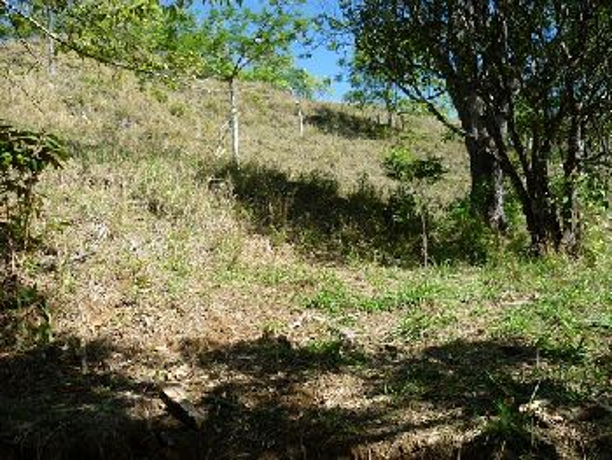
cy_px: 230
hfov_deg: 58.3
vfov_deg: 45.5
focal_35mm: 31
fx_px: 548
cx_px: 306
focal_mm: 5.5
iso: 80
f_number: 2.8
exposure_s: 1/500
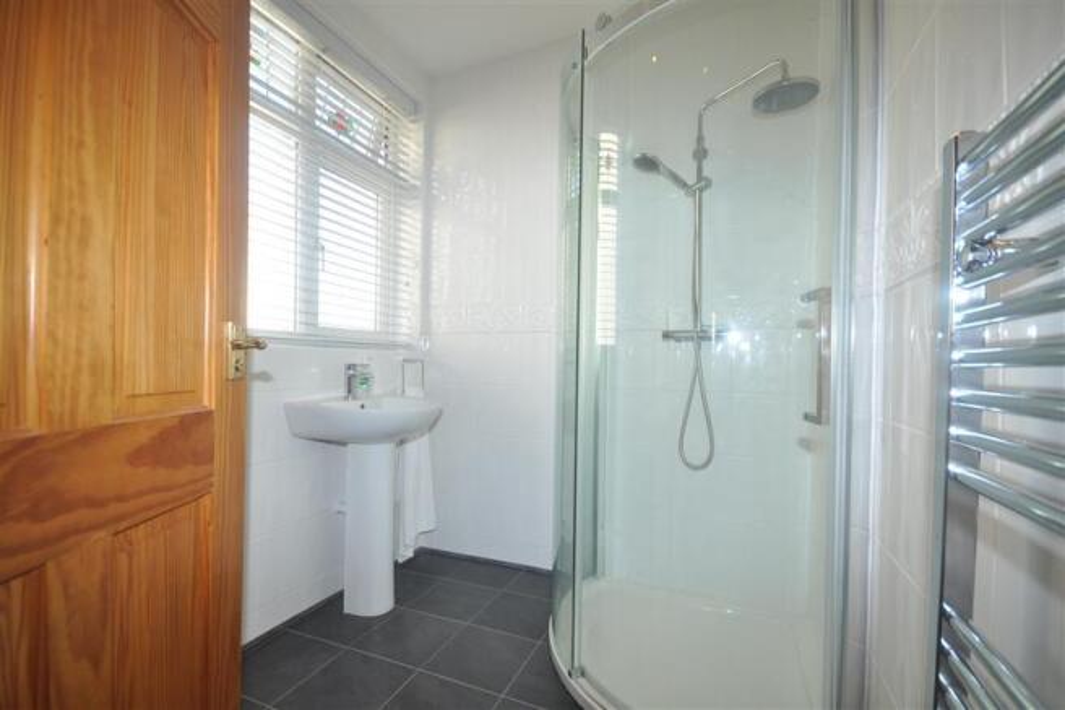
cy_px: 355
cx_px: 532
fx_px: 444
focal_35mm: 15
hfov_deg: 100.4
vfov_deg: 77.3
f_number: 5
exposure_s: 1/100
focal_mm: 10
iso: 400
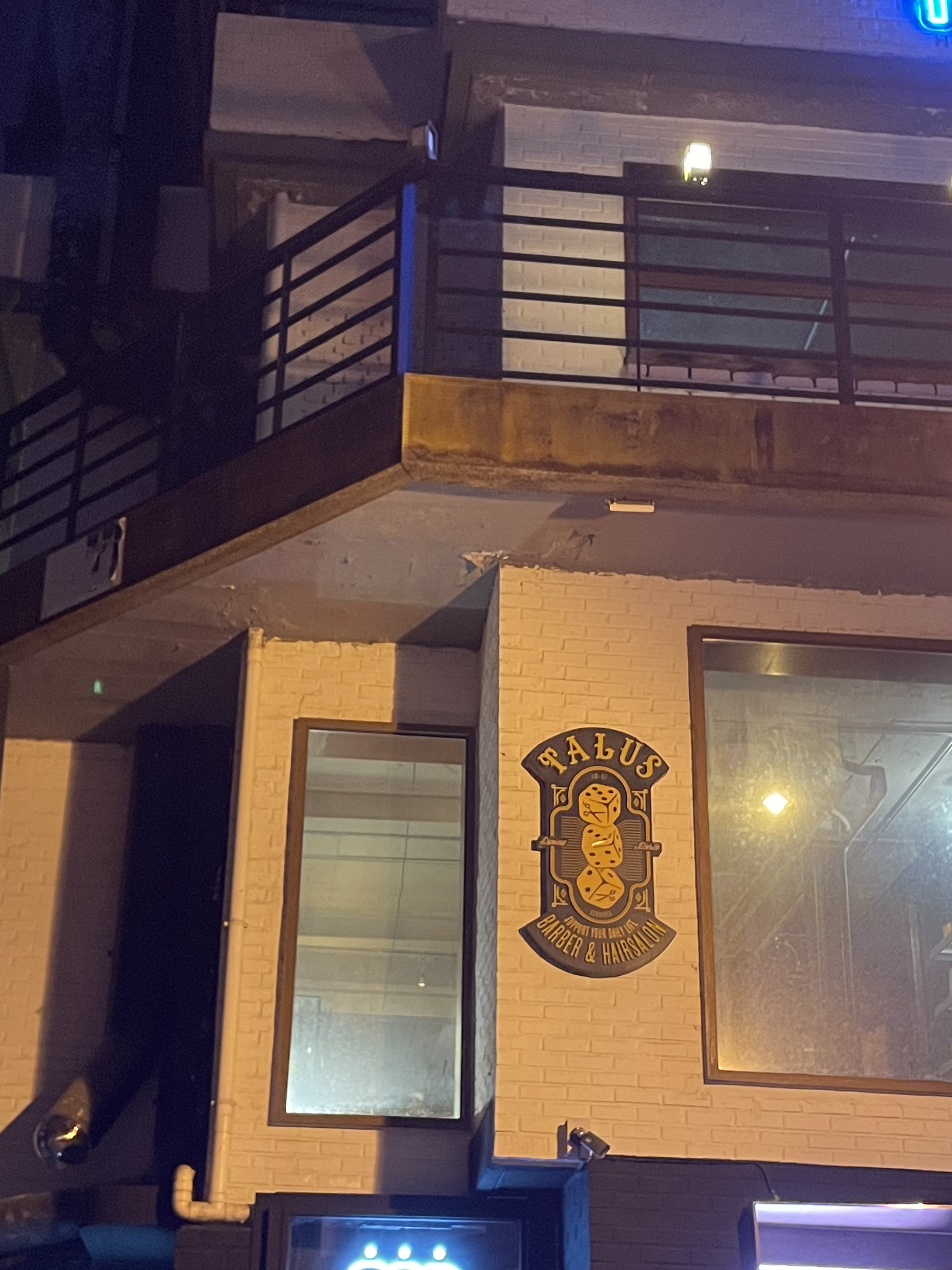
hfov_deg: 28.6
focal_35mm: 51
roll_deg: -1.6
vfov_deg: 37.3
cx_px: 457
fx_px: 1870
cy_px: 770
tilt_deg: +23.9
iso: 640
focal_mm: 4.2
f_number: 1.6
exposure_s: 1/40
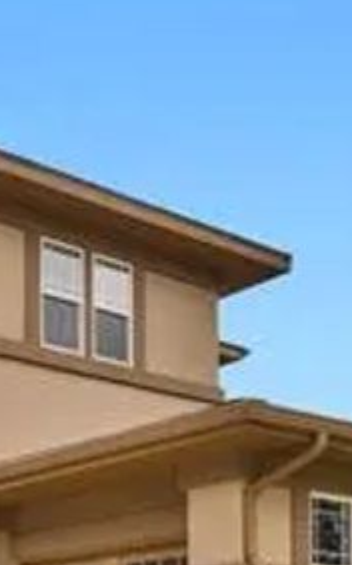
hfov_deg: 19.9
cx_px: -12
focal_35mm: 63
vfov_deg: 29.6
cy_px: 607
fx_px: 968
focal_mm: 17
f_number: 8
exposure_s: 1/125
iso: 250
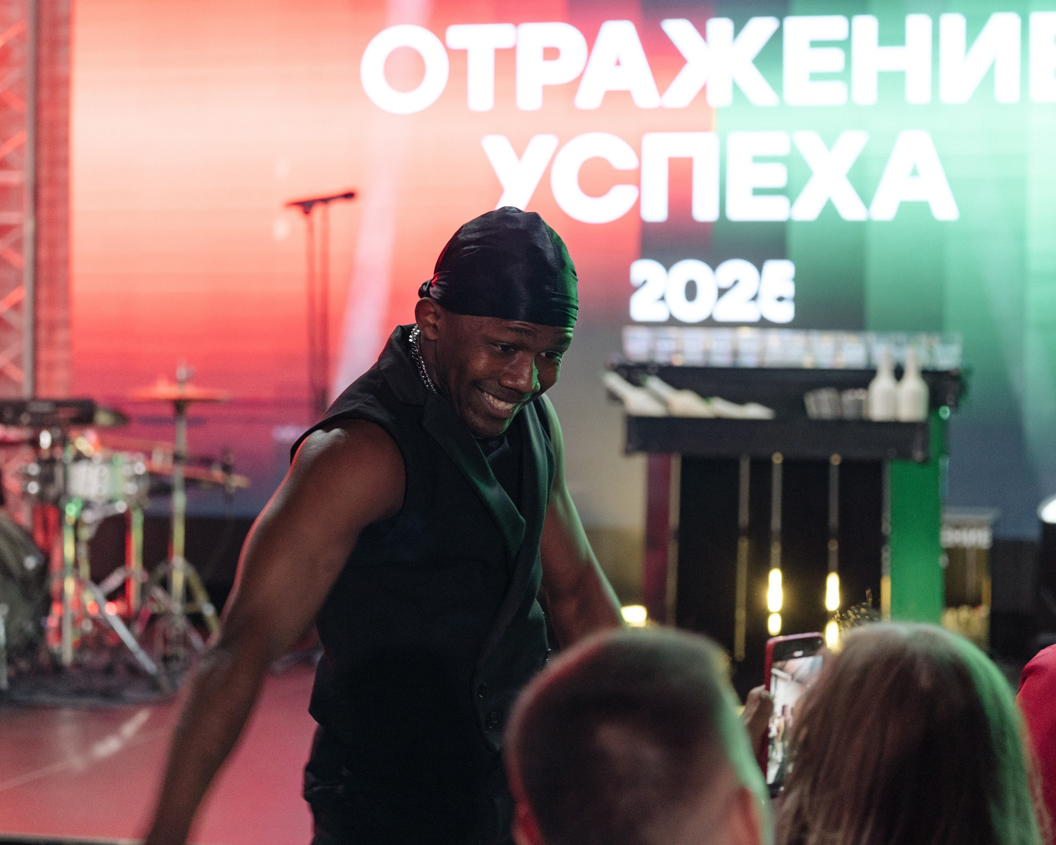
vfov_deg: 19.4
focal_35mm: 79
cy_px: 423
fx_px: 2469
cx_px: 538
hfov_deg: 24.1
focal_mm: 70
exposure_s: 1/200
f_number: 2.8
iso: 1600
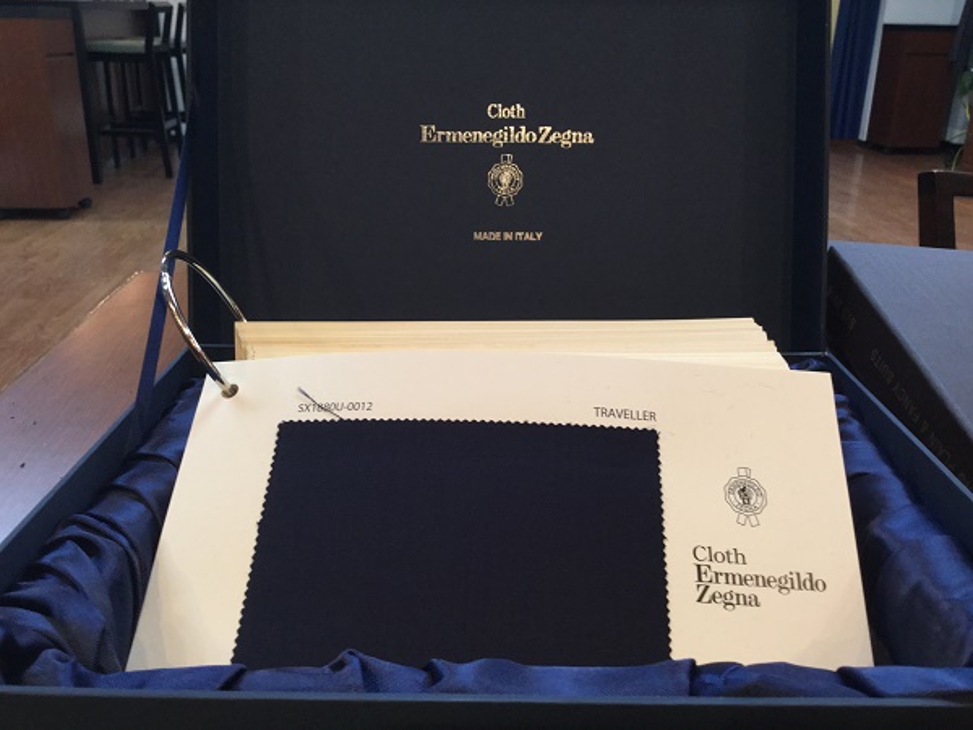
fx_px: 871
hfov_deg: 58.4
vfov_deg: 45.4
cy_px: 365
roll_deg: -2.0
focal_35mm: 31
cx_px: 486
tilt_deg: -22.9
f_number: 2.4
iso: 80
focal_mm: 3.3
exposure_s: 1/33
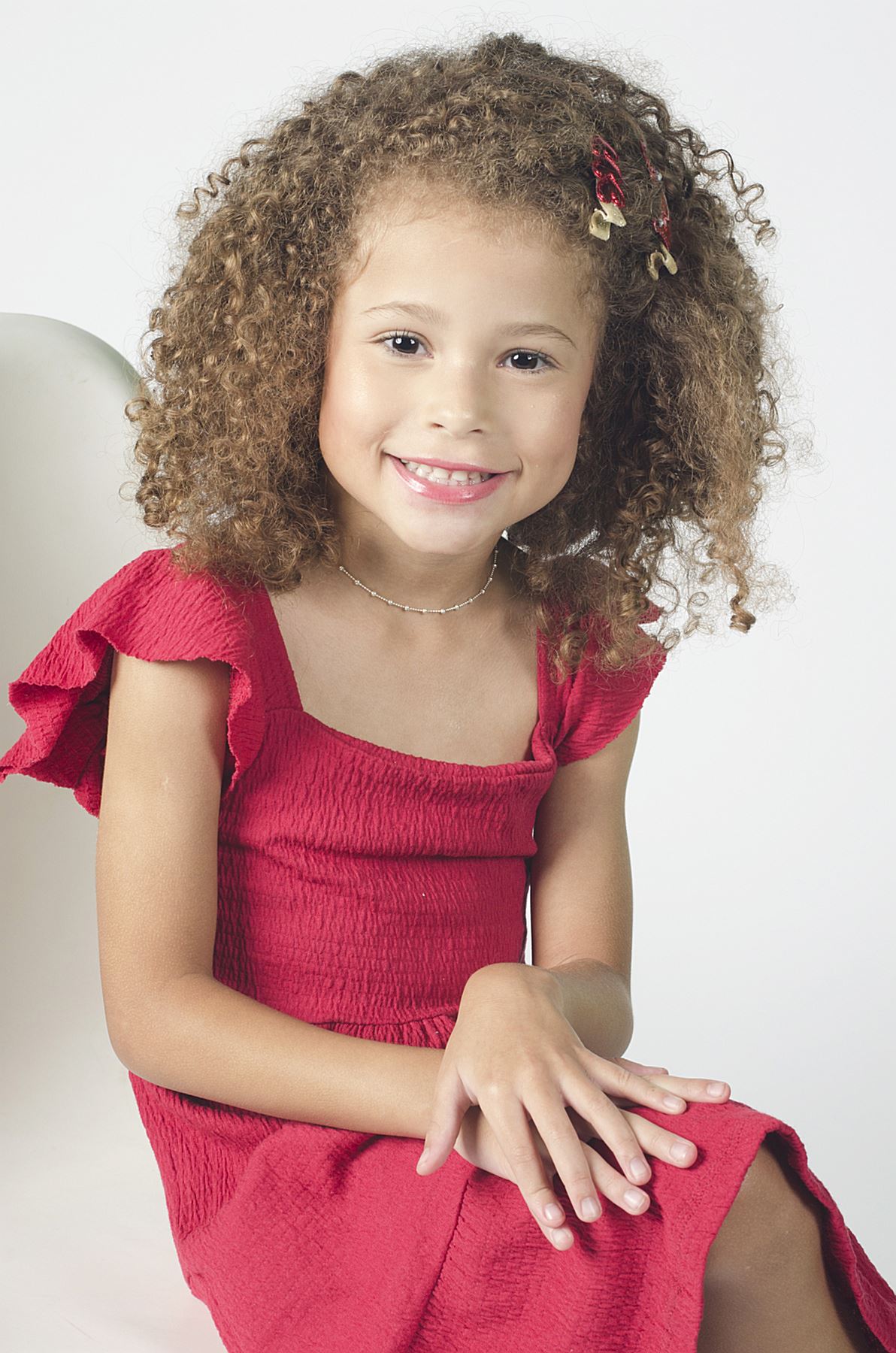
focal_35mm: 90
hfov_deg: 15.1
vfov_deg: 22.7
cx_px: 448
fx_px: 3375
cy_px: 676
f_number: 9
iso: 200
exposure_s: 1/125
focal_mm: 60
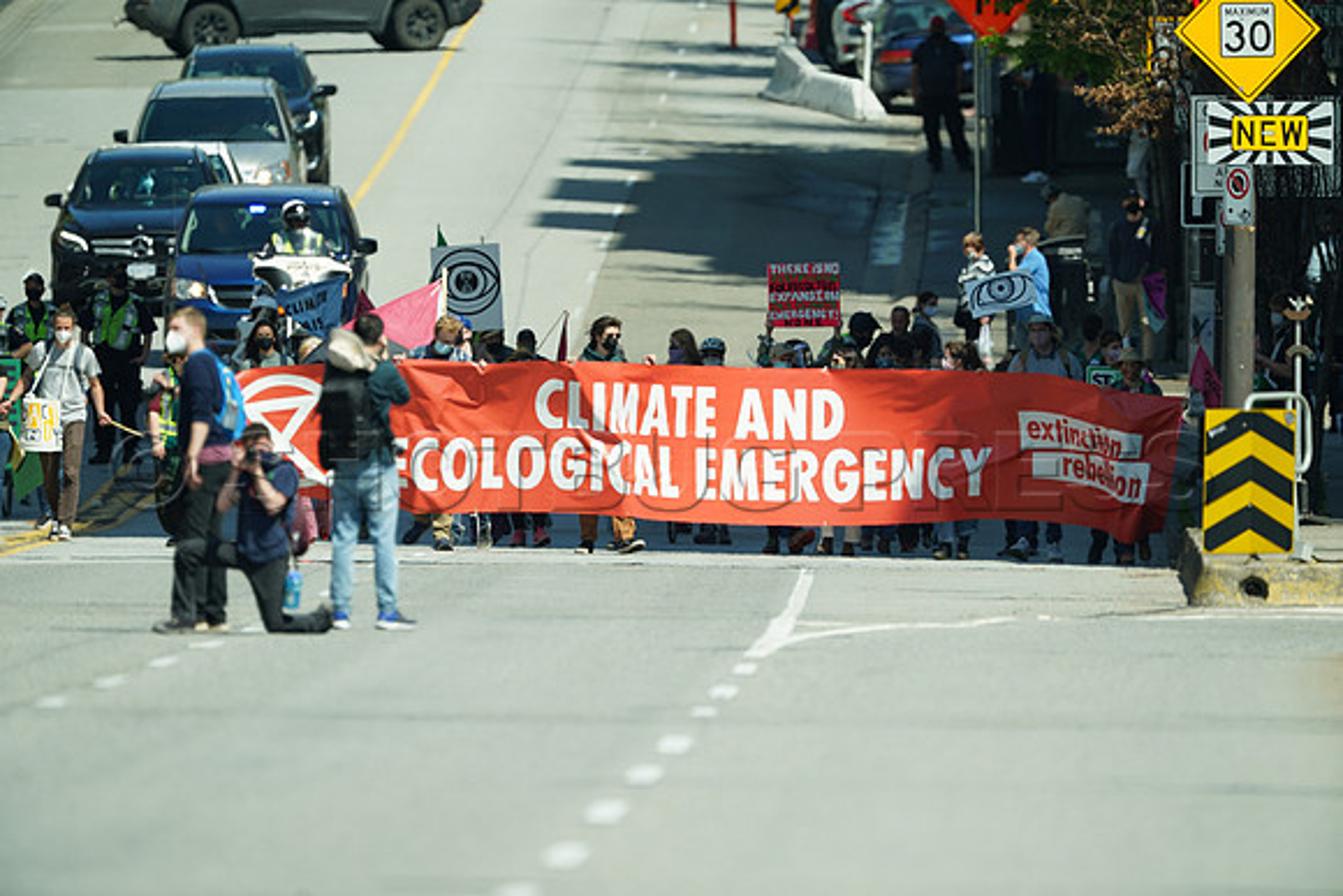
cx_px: 672
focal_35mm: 840
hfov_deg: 2.5
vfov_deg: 1.6
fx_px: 31343
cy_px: 448
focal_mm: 840
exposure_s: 1/320
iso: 100
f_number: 6.3
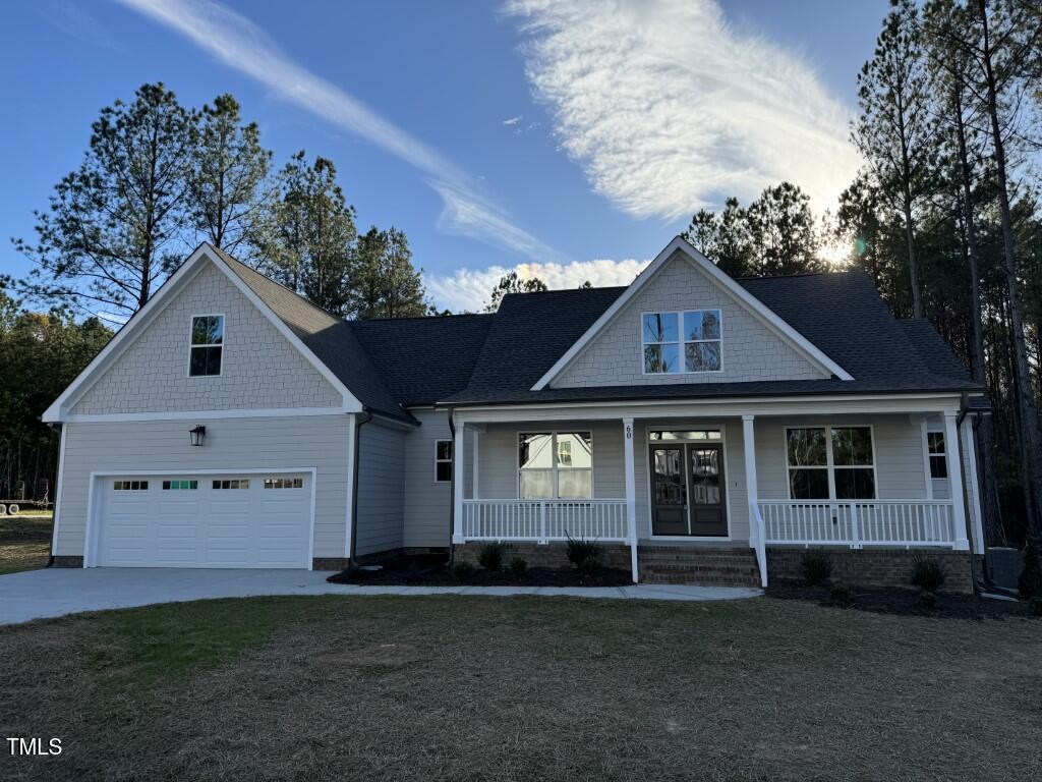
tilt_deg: +8.4
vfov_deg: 56.8
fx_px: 722
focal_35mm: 24
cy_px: 391
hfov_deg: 71.6
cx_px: 521
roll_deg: +0.3
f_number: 1.78
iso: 80
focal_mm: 6.76
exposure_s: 1/2415
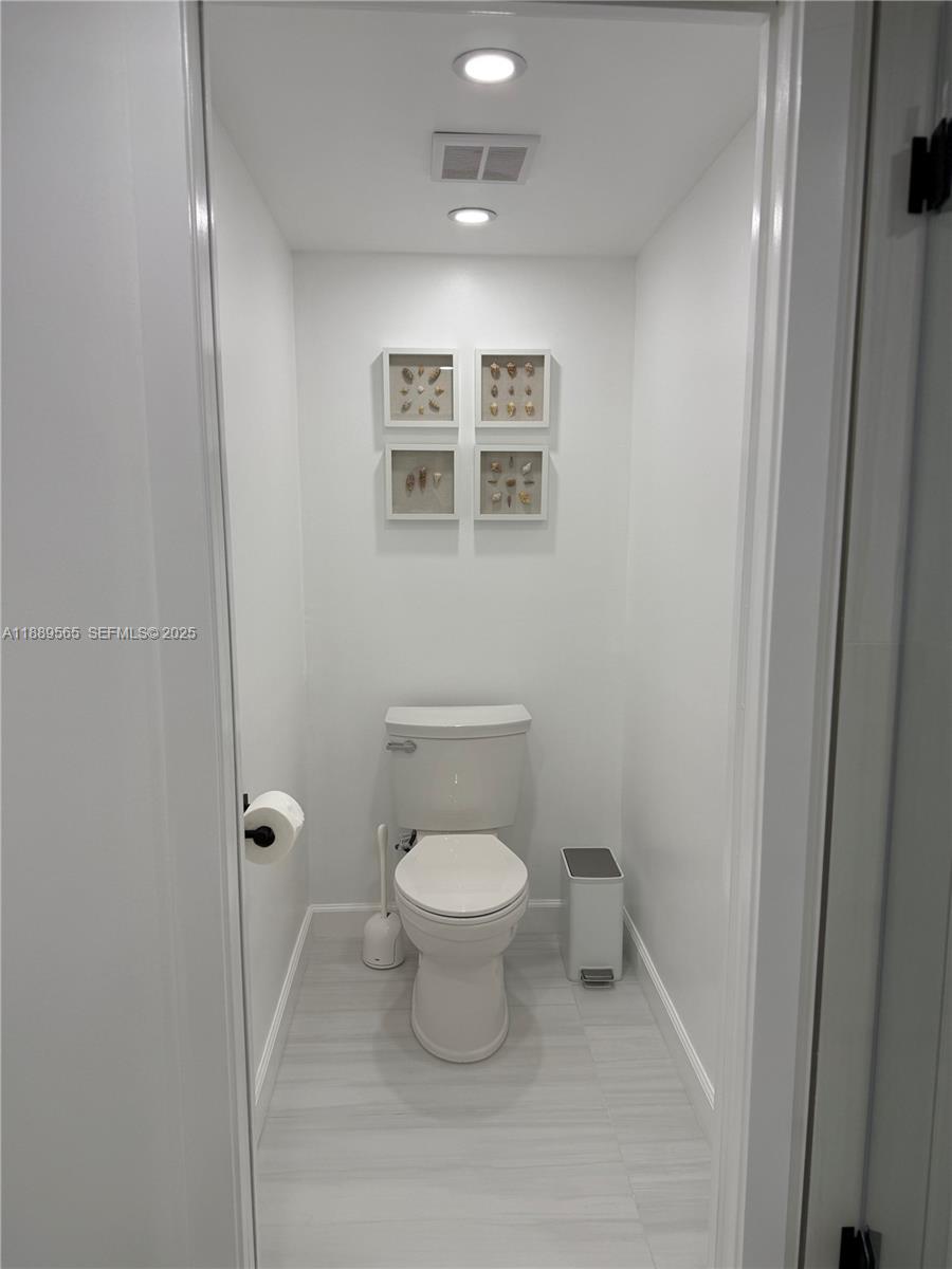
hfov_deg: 56.8
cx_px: 476
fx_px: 880
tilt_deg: -7.2
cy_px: 634
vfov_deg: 71.6
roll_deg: -0.4
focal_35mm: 24
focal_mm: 6.76
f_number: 1.78
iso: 100
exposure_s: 1/318
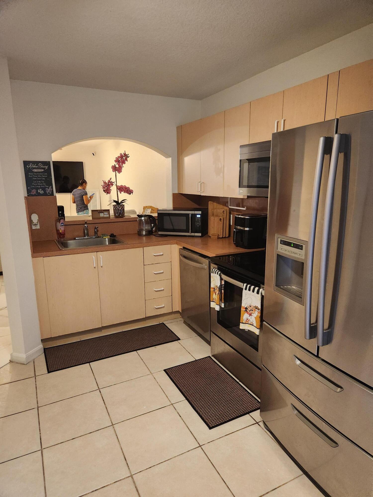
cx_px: 186
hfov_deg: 58.9
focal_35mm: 23
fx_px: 330
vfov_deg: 73.9
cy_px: 248
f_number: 1.8
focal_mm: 5.4
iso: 1000
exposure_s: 1/120
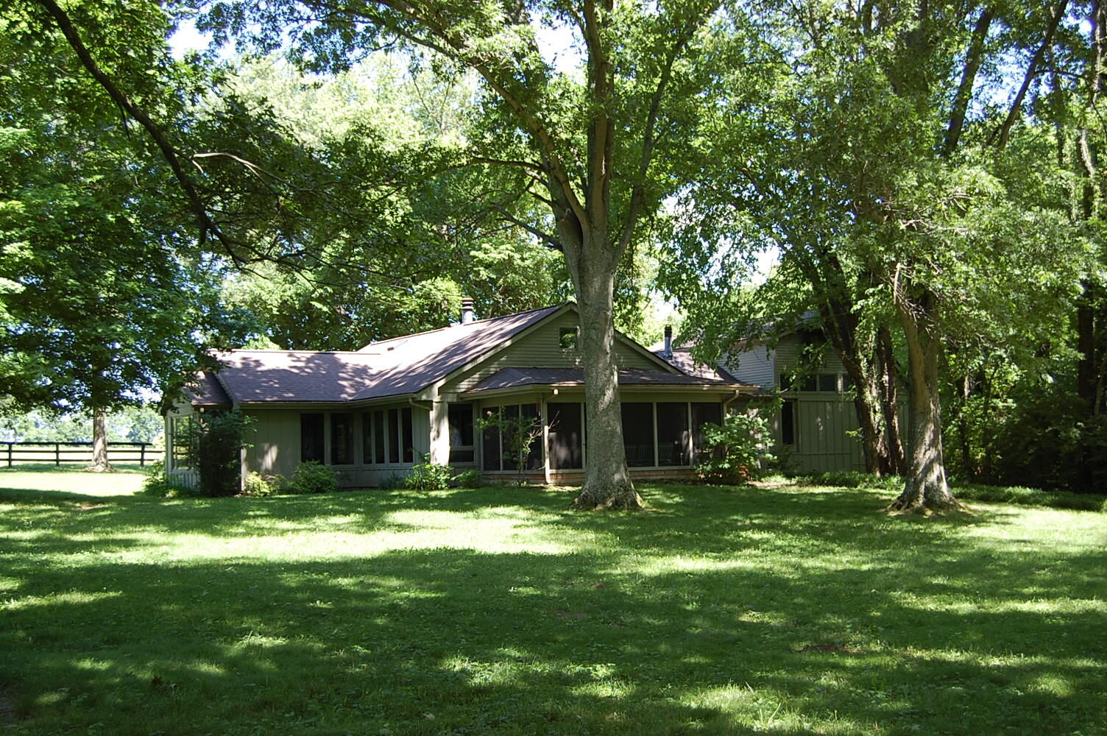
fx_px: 1383
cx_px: 554
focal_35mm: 45
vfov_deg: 29.8
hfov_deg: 43.6
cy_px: 368
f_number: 5.6
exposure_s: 1/125
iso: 220
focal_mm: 30
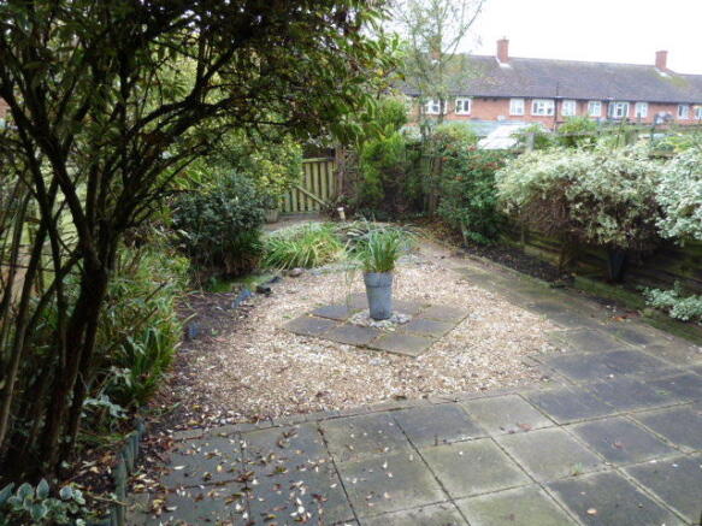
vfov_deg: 54.9
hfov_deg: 69.4
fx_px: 507
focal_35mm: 25
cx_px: 351
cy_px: 263
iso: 80
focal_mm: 4.1
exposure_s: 1/30
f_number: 3.3
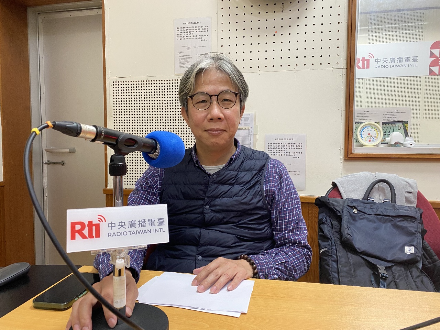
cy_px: 165
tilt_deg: -4.6
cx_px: 220
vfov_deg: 53.1
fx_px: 330
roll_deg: -0.1
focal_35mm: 26
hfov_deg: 67.3
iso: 125
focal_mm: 4.25
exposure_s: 1/60
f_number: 1.8
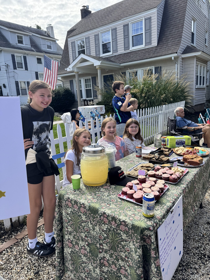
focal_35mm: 24
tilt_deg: -12.3
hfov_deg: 56.8
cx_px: 105
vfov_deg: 71.6
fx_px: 194
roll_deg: +2.1
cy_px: 140
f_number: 1.78
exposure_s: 1/1923
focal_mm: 6.76
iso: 80
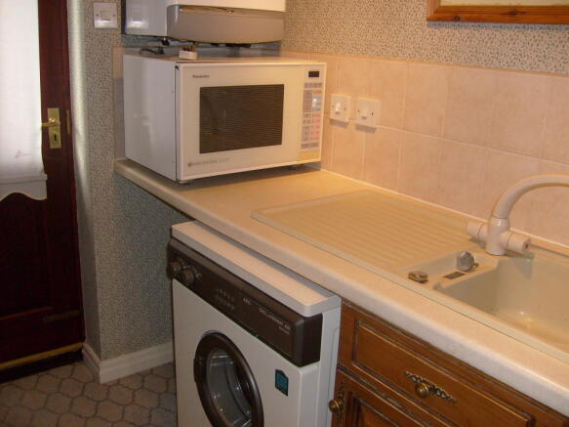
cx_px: 284
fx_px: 575
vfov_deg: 40.7
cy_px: 214
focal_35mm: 35
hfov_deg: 52.6
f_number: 2.8
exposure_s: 1/45
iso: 100
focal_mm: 5.8
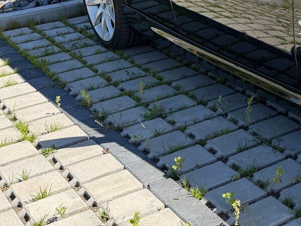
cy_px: 5
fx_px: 678
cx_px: 441
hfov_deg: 21.4
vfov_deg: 18.4
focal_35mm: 78
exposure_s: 1/1949
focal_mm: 6.76
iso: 80
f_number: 1.78
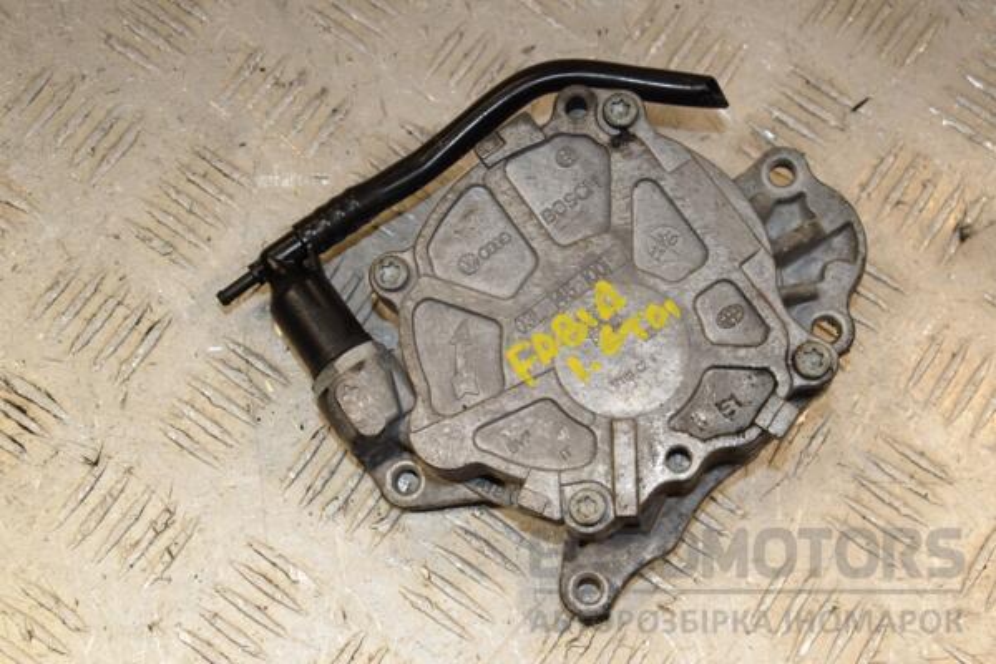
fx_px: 1743
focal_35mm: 63
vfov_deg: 21.6
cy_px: 332
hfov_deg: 31.9
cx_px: 498
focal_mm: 42
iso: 800
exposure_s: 1/200
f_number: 9
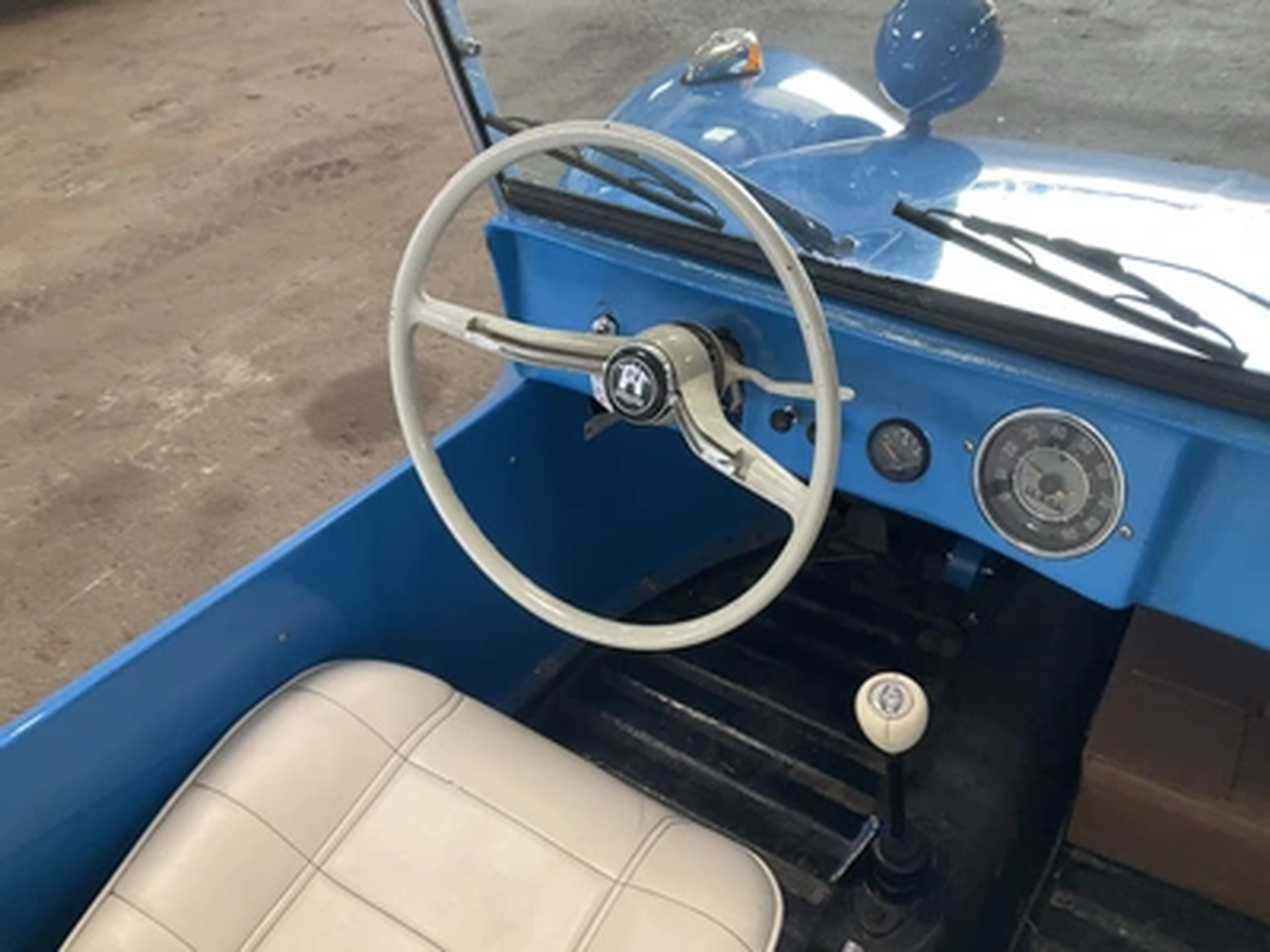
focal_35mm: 29
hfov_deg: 61.7
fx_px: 1064
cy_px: 476
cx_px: 635
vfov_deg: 48.2
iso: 100
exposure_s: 1/60
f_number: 1.8
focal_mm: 3
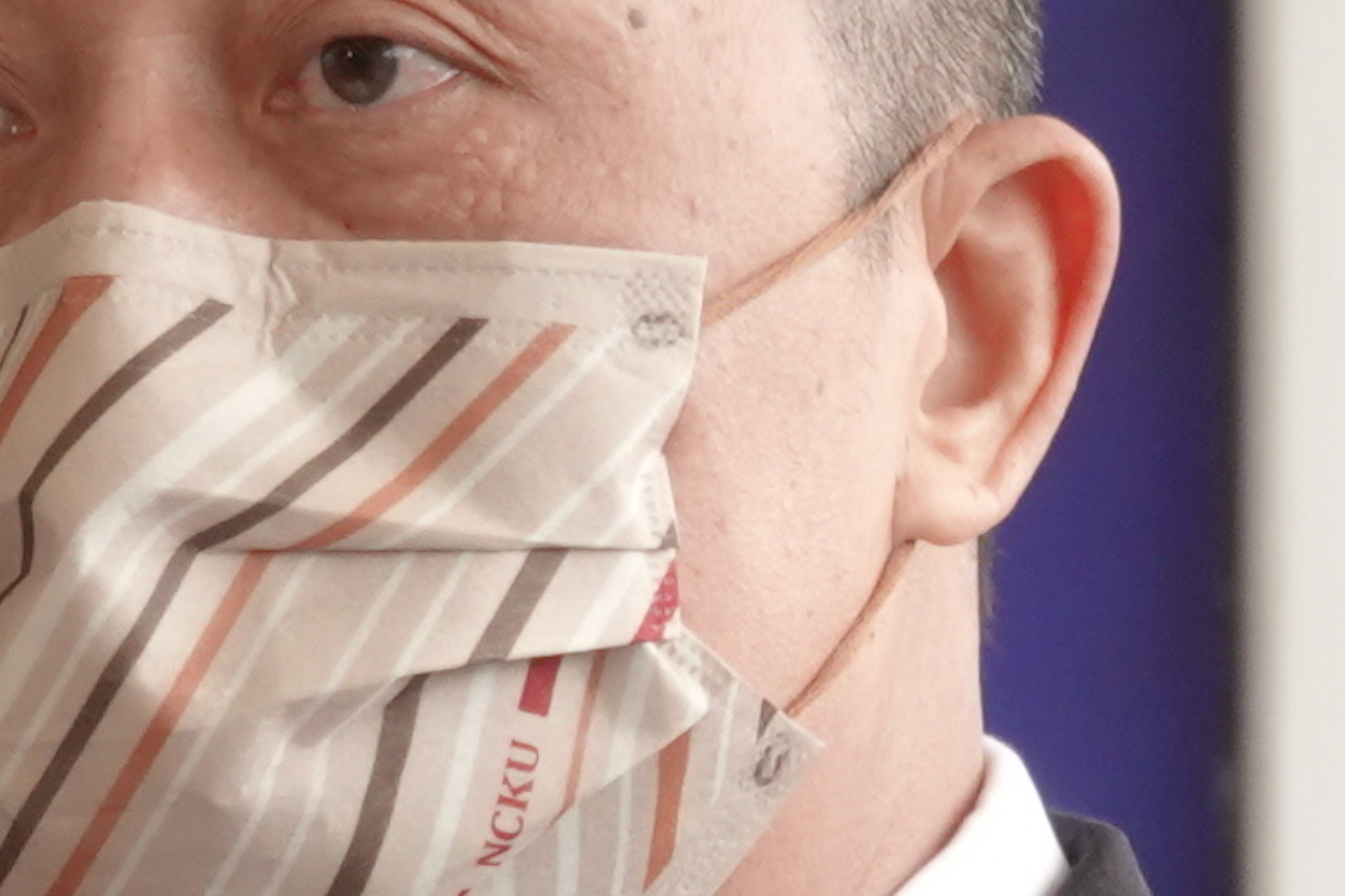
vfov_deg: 1.7
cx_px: -1021
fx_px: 30372
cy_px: 2121
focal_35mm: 813
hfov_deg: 2.5
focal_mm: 40.73
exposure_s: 1/125
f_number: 4
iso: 320
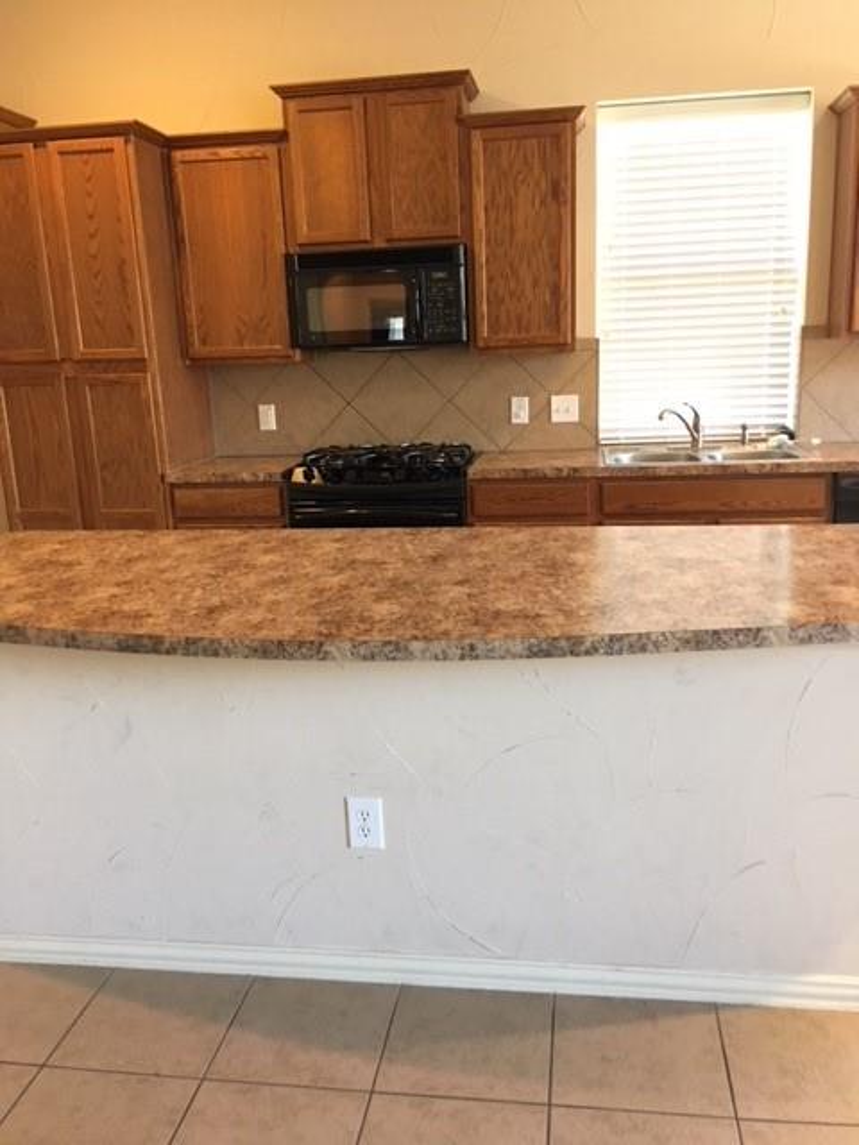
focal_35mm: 29
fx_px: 960
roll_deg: +1.9
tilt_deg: -12.4
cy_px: 572
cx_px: 430
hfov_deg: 48.2
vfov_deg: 61.7
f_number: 2.2
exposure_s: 1/10
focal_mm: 4.15
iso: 100
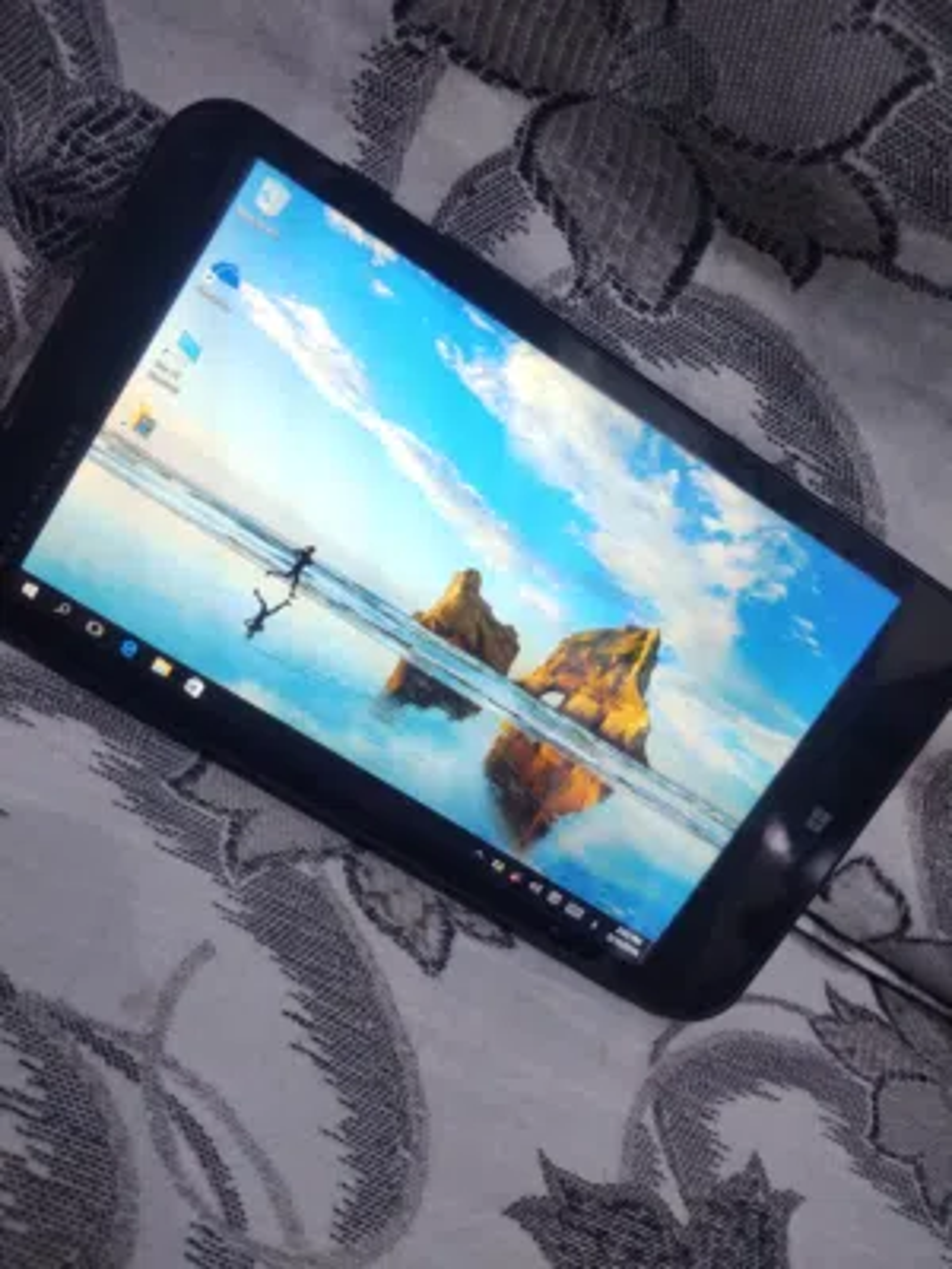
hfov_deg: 51.4
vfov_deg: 65.3
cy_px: 634
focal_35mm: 27
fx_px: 990
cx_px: 476
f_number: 1.7
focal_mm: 4.75
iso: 291
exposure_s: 1/30
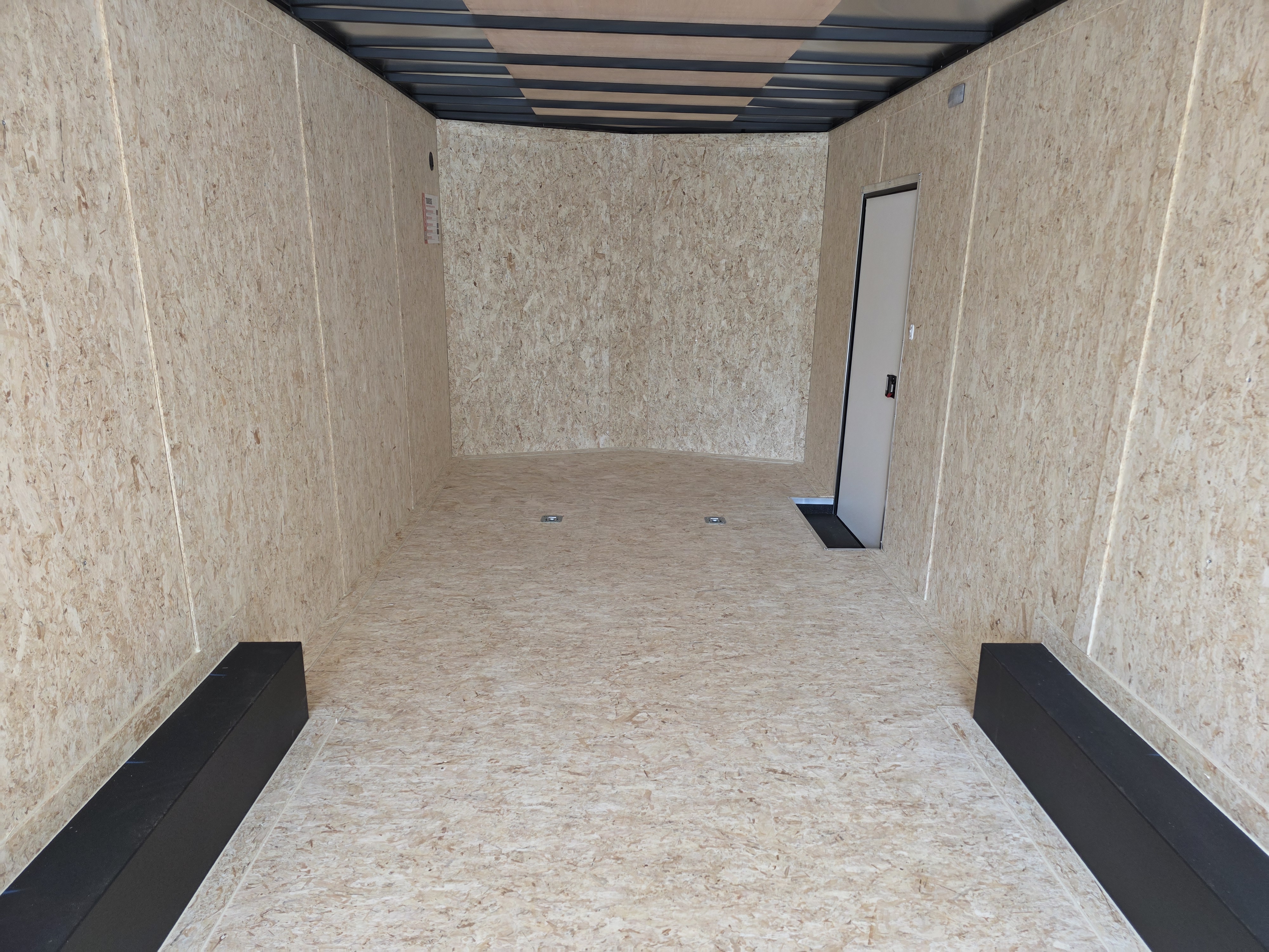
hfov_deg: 73.9
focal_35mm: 23
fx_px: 843
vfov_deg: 58.9
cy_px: 476
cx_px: 634
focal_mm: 6.3
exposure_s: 1/180
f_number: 1.7
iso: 80
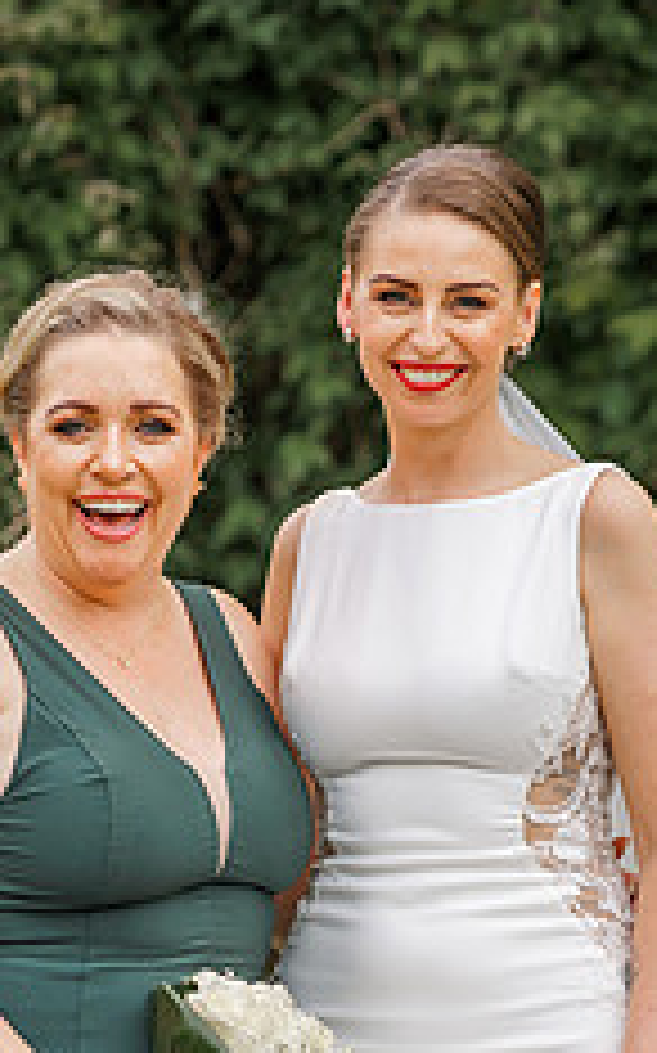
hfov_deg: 6.1
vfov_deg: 9.7
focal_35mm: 215
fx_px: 6167
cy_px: 812
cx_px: 189
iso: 100
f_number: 2.8
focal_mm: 85
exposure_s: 1/640
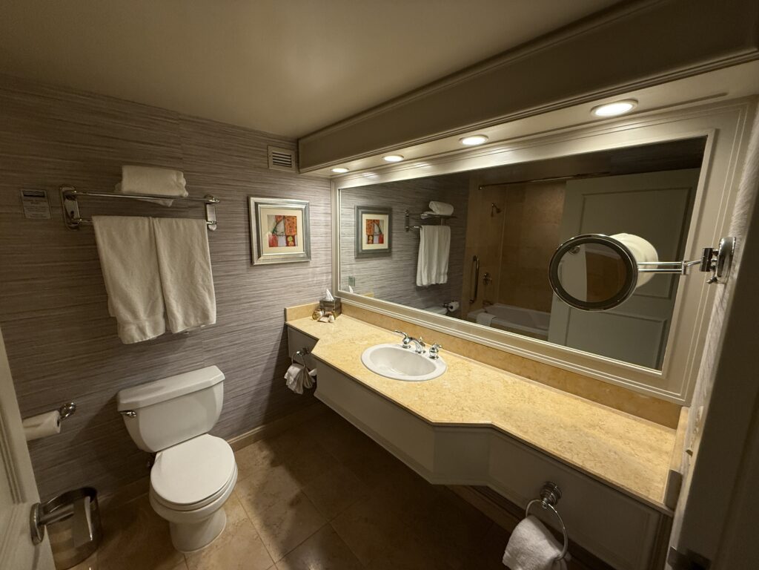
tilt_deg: -9.3
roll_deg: -0.3
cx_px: 380
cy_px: 285
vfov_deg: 85.7
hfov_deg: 102.1
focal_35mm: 14
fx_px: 307
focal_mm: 2.22
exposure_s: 1/120
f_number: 2.2
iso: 250
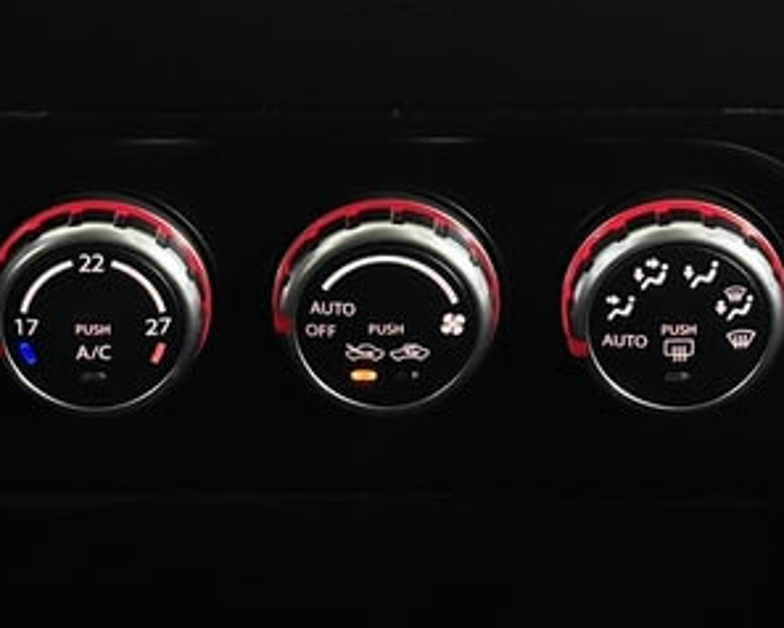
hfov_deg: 13.6
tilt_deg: -23.3
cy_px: -191
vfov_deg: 10.6
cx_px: 393
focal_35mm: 142
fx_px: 3297
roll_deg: -0.1
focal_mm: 6.86
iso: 200
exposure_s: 1/50
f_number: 1.78
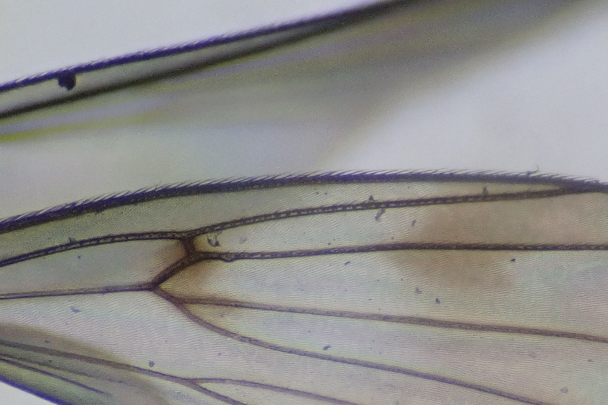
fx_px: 1520
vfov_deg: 15.1
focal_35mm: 90
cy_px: 330
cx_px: 340
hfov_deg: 22.6
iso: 400
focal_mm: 8.99
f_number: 4.5
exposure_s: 1/125
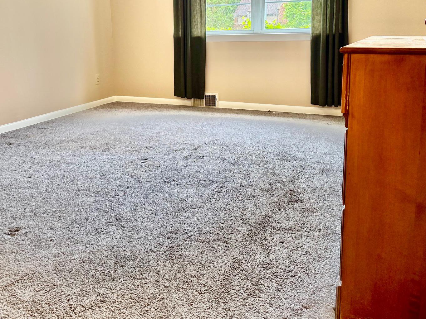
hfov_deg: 51.1
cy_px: 88
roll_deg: +1.5
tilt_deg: -7.5
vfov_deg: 38.8
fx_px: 443
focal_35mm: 36
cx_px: 175
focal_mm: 6.76
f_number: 1.78
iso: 160
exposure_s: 1/60
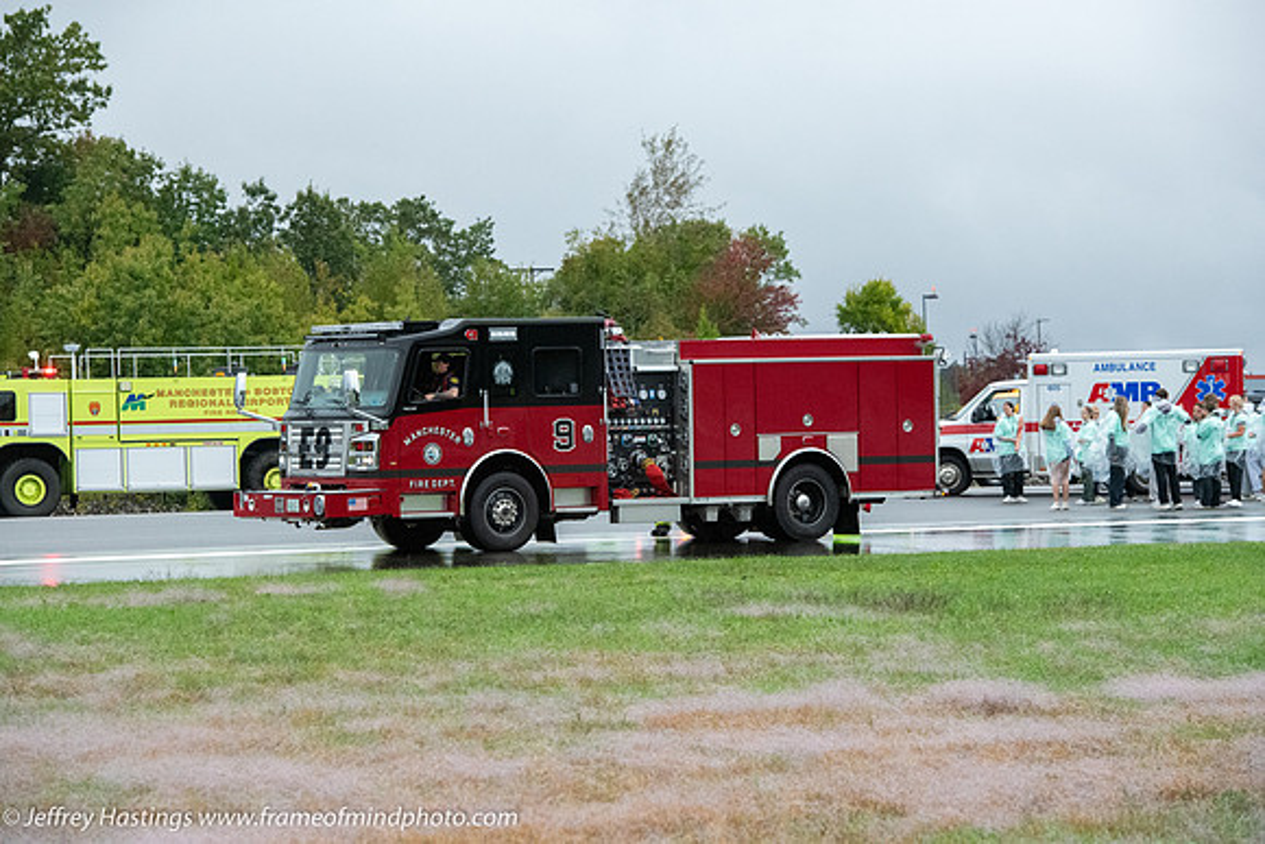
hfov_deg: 14.7
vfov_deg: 9.8
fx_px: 4920
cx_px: 632
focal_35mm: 140
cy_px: 422
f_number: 6.3
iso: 8000
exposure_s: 1/3200
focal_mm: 140
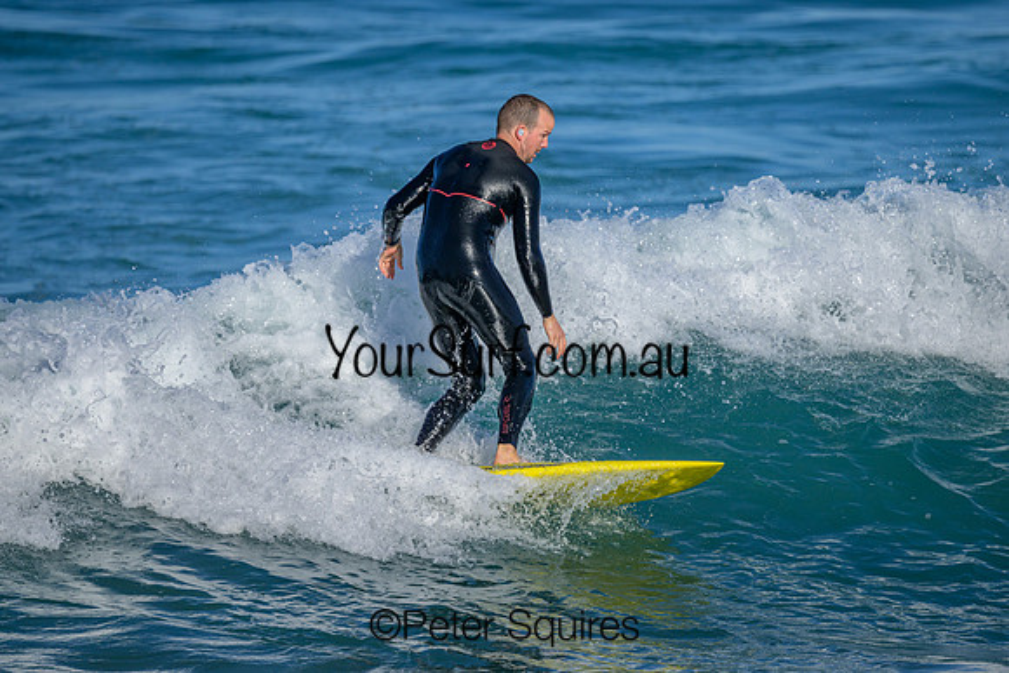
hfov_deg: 2.6
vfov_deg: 1.7
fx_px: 22426
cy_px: 336
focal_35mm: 800
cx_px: 504
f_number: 8
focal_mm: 800
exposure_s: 1/2000
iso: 250
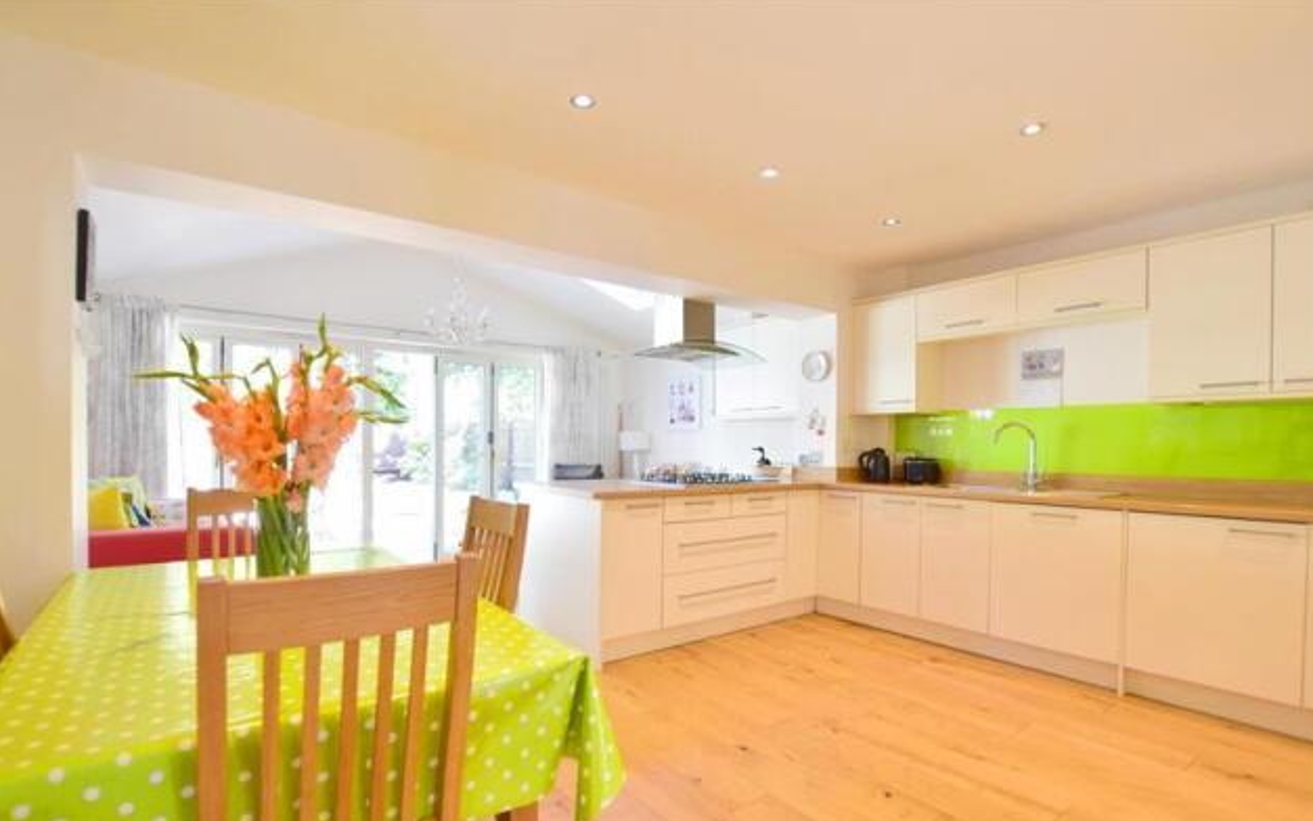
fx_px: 573
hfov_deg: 97.8
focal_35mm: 16
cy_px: 451
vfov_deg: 71.1
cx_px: 651
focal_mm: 10
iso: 200
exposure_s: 1/20
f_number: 5
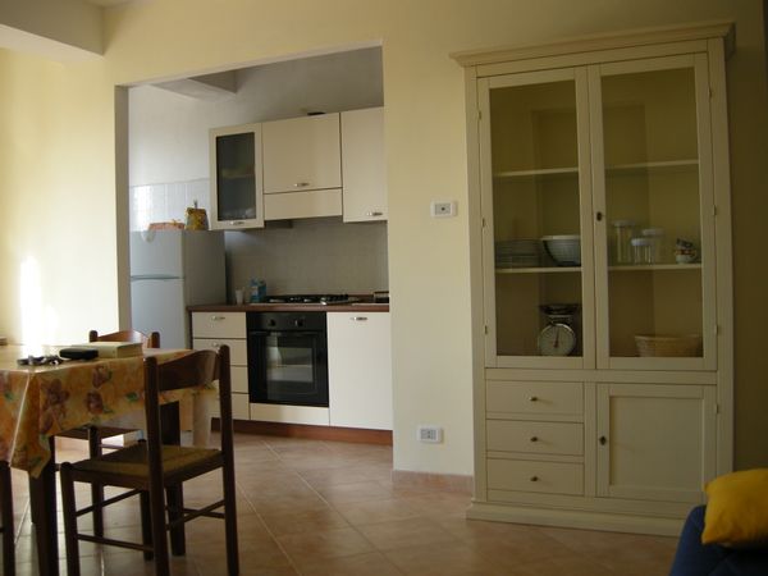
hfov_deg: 52.6
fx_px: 777
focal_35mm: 35
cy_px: 288
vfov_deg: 40.7
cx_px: 384
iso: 83
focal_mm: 7.5
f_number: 2.7
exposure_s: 1/61
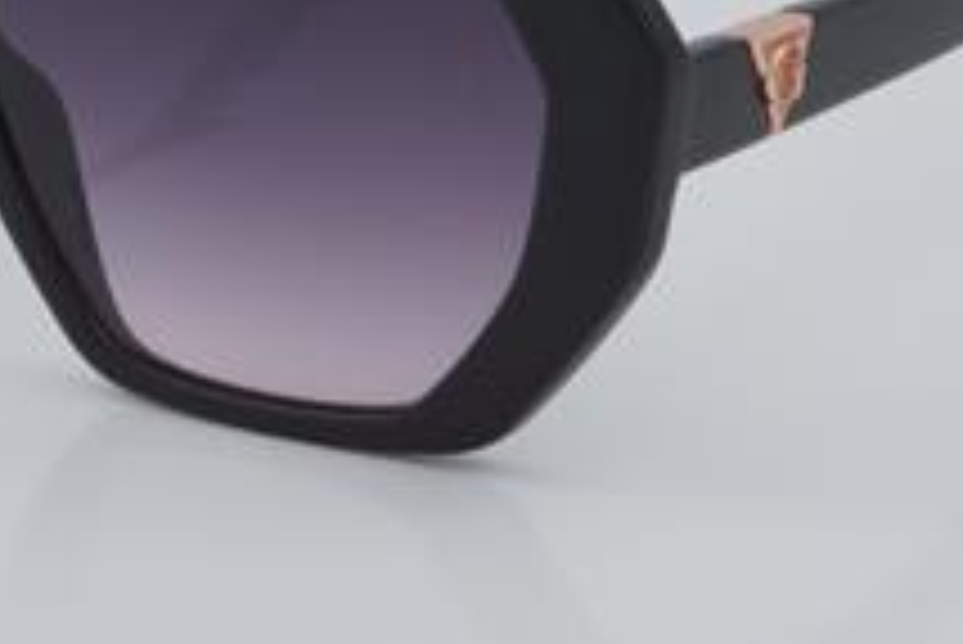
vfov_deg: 8.9
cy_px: 86
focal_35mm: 154
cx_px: 279
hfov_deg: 13.3
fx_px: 4120
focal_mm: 55
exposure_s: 1/4
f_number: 32
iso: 100
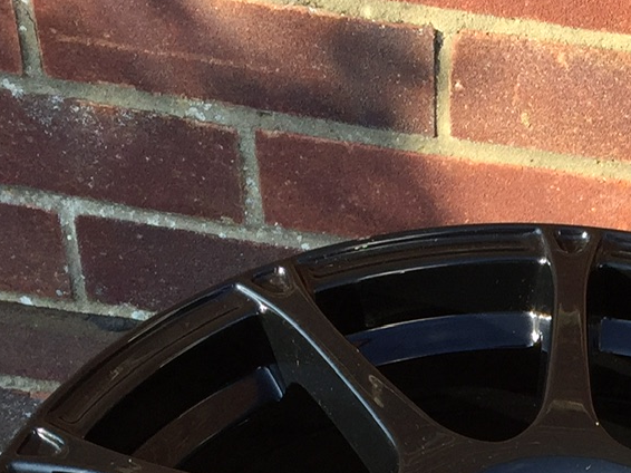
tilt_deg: -51.5
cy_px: 784
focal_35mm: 105
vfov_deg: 13.0
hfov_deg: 18.1
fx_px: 1913
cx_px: 672
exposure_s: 1/391
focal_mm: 4.15
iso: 32
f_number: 2.2
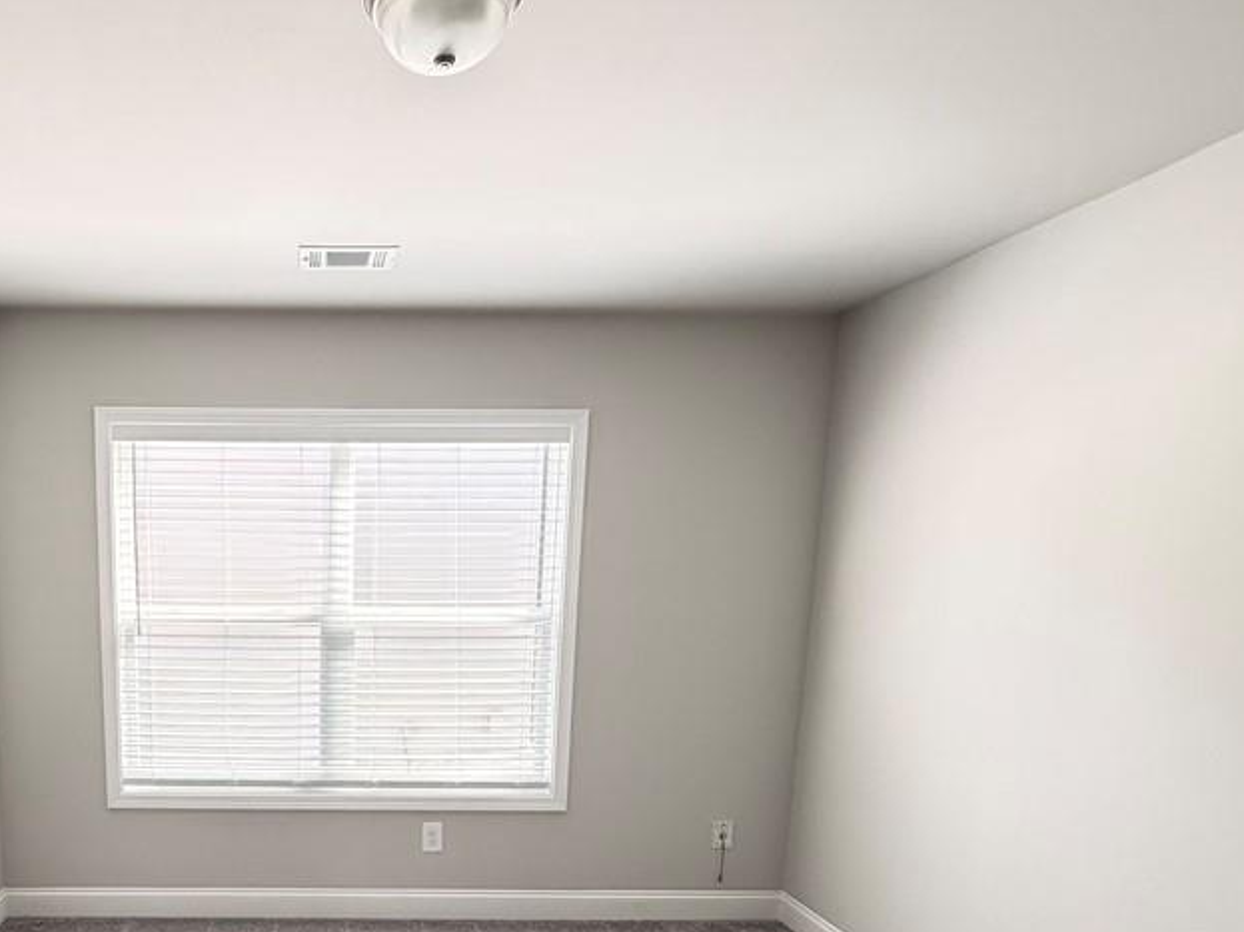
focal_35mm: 23
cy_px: 699
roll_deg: -0.2
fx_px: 826
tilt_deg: -9.4
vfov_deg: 56.0
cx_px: 311
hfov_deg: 69.1
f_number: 2.2
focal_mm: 2.22
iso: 320
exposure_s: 1/102
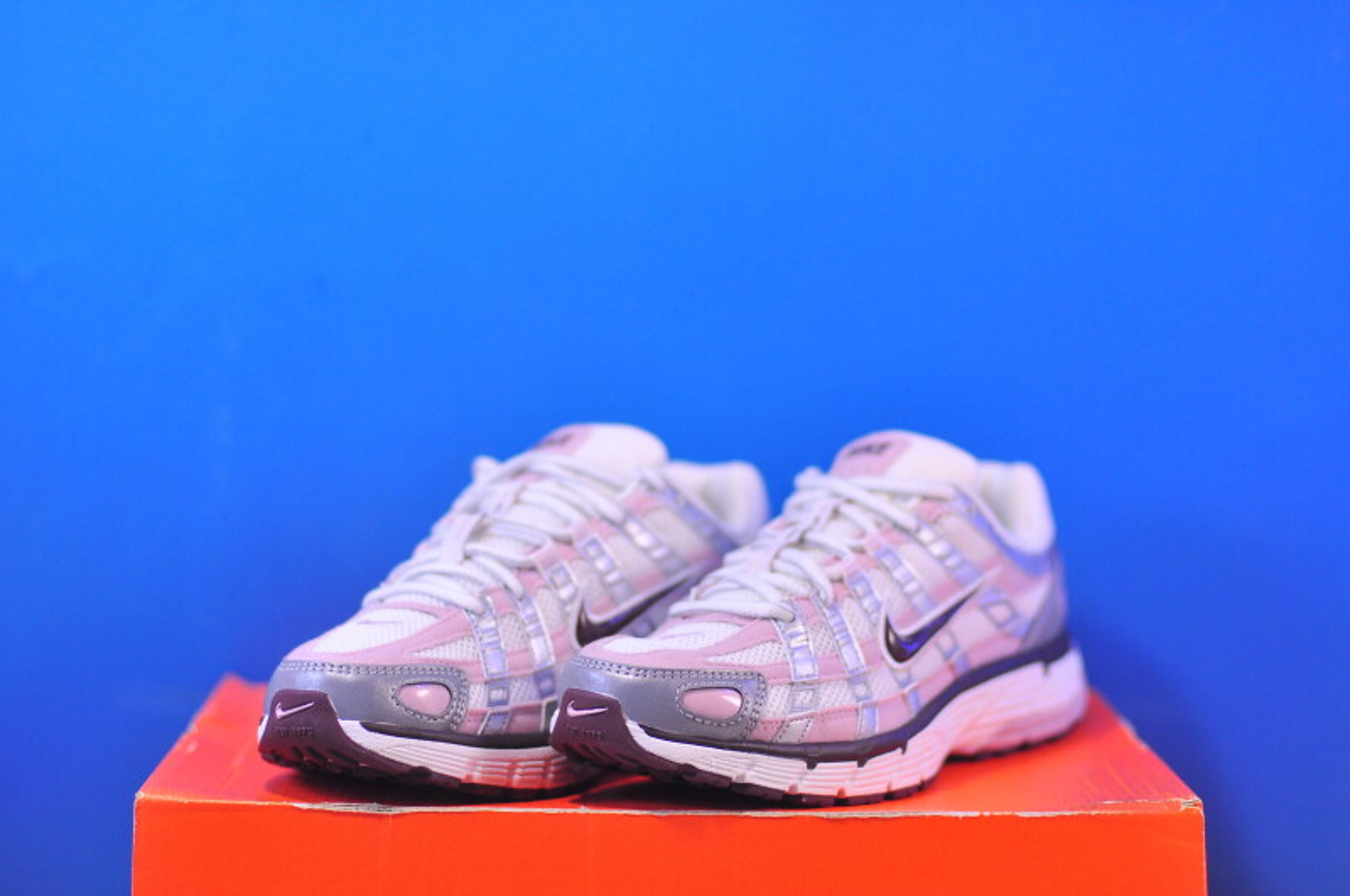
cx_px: 675
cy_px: 448
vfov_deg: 18.1
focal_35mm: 75
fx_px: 2808
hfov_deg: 27.0
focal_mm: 50
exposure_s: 1/320
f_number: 2.2
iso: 250
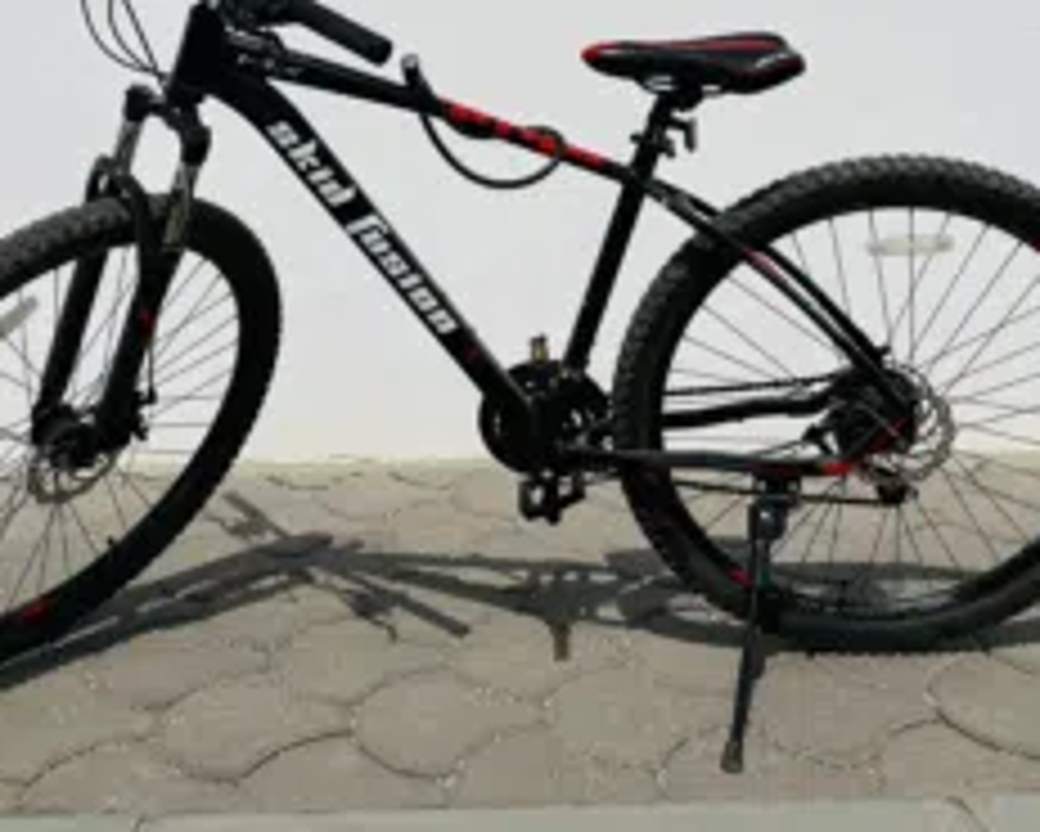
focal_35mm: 44
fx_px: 1355
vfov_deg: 32.2
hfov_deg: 42.0
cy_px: 58
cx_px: 482
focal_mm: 5.7
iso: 50
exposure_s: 1/16393
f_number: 1.5
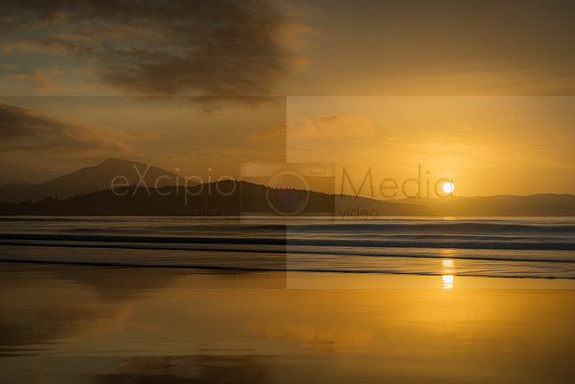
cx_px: 288
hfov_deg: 28.8
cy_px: 192
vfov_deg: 19.5
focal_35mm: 70
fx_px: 1118
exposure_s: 1.3
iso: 100
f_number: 7.1
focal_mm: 70
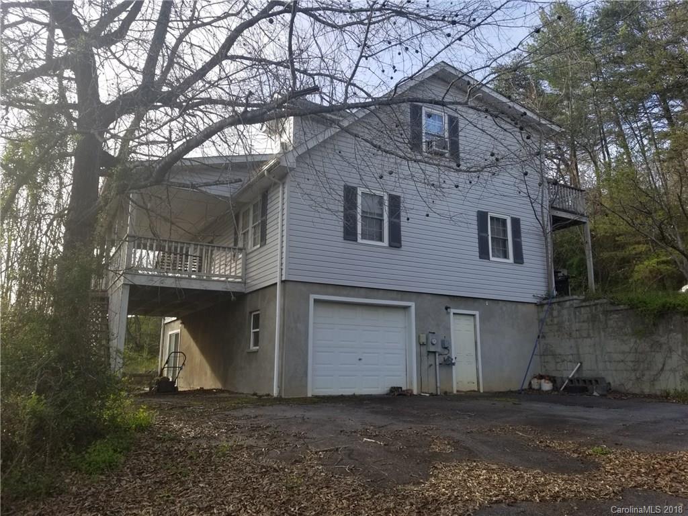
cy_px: 258
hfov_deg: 67.3
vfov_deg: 53.1
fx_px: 517
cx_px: 344
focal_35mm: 26
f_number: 1.7
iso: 50
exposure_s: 1/632
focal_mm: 4.3
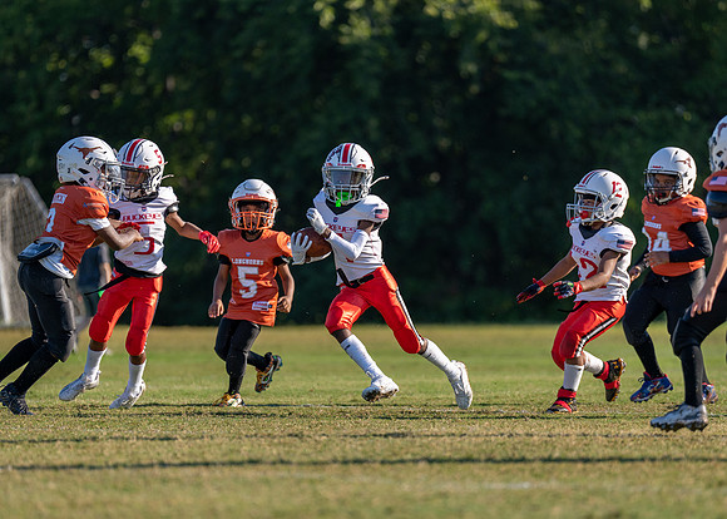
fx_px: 6227
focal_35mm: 302
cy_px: 320
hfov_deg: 6.7
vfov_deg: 4.8
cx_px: 367
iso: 100
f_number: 2.8
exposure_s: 1/1600
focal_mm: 200
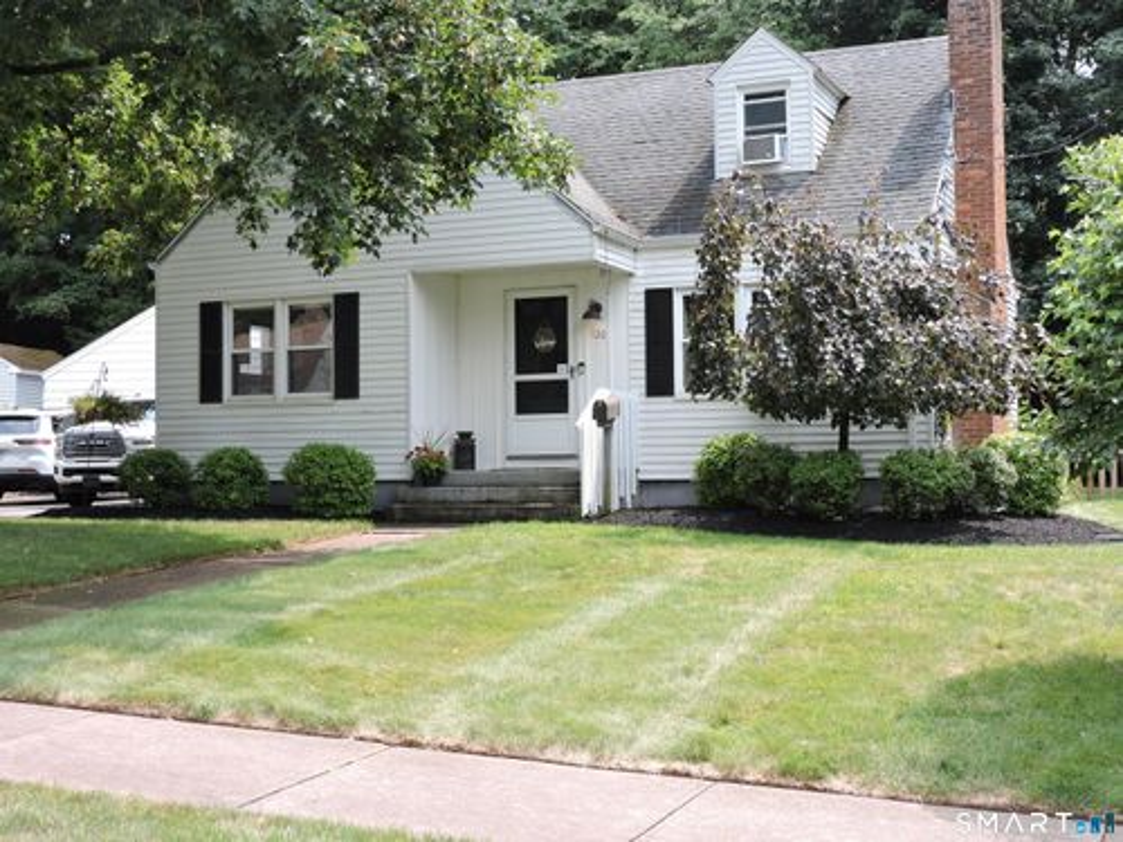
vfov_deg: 30.9
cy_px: 421
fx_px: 1525
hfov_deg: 40.4
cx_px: 562
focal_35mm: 47
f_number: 3.5
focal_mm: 8.4
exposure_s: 1/200
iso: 100
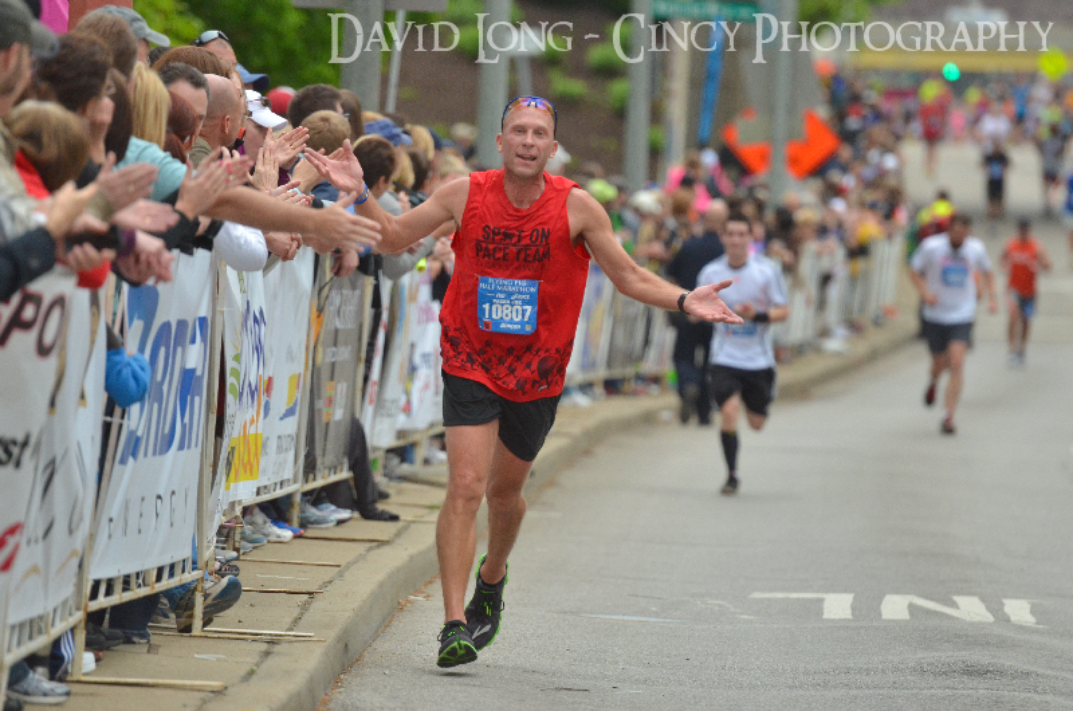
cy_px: 356
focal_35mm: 300
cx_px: 536
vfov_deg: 4.6
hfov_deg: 6.9
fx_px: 8924
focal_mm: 200
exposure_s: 1/1000
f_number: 3.2
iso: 800
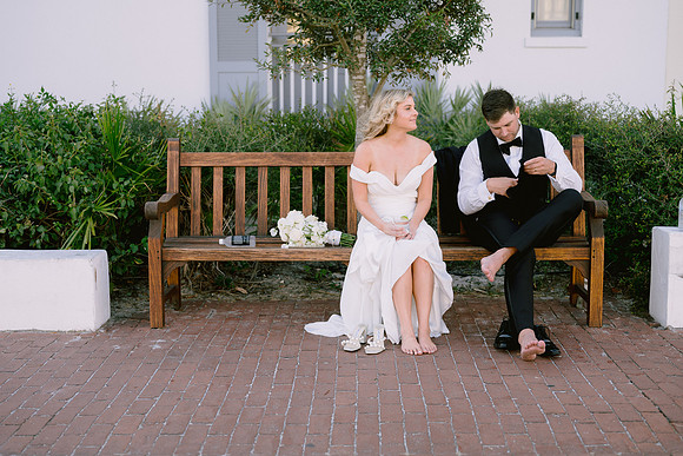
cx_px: 342
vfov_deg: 27.0
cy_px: 228
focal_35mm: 50
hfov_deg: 39.6
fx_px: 949
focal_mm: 50
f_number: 2.8
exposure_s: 1/400
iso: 200
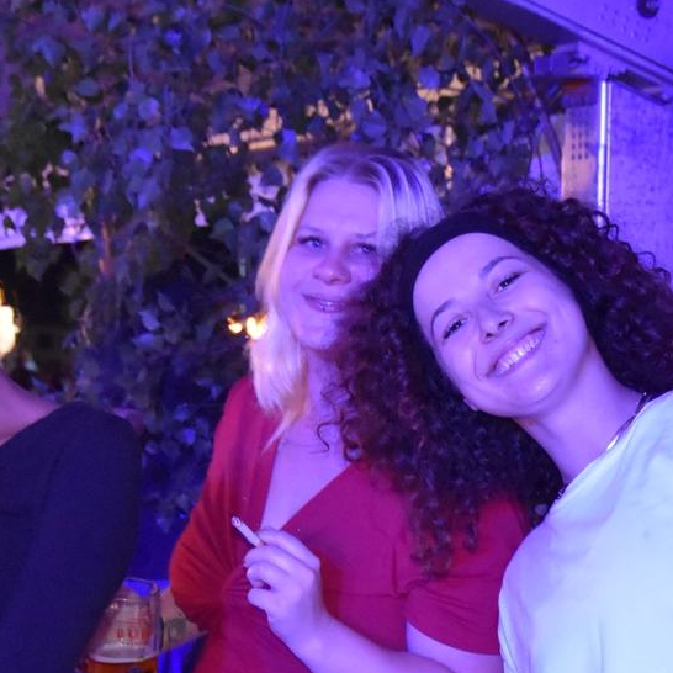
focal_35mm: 91
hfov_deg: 19.1
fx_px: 2002
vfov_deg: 18.8
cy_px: 573
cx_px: 348
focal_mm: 26
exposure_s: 1/60
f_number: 4
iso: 6400
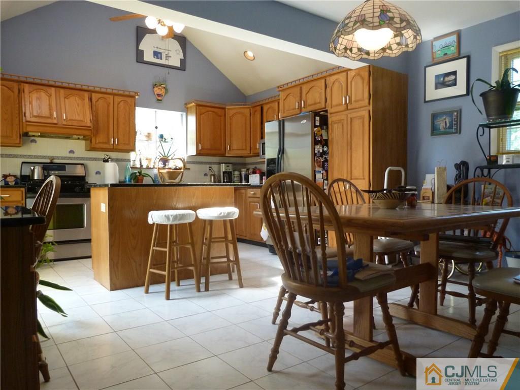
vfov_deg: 54.9
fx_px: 376
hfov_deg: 69.4
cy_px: 195
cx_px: 260
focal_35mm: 25
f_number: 2.8
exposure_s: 1/60
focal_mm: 4.5
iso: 320
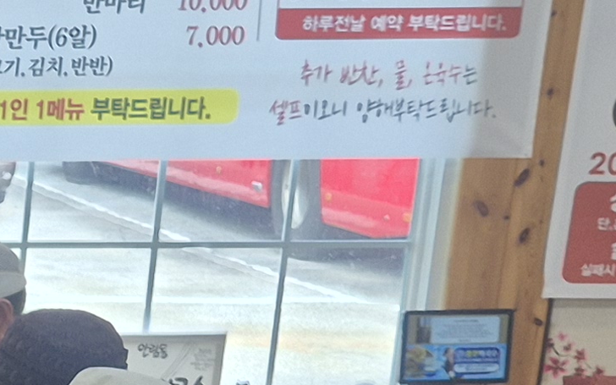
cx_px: -709
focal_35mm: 134
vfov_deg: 9.5
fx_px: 2250
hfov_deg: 13.0
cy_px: 565
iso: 32
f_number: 1.8
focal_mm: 5.4
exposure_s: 1/120
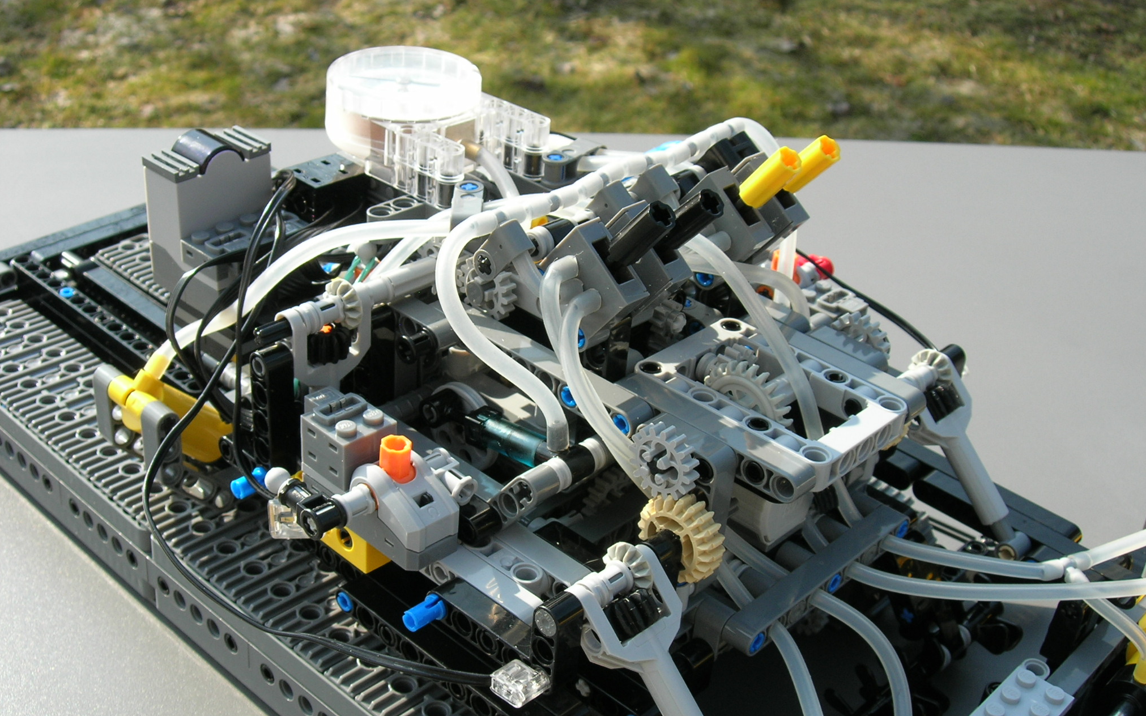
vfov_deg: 29.2
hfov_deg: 45.3
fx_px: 1374
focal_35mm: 44
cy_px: 405
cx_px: 579
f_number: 4.9
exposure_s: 1/215
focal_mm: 8.5
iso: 64
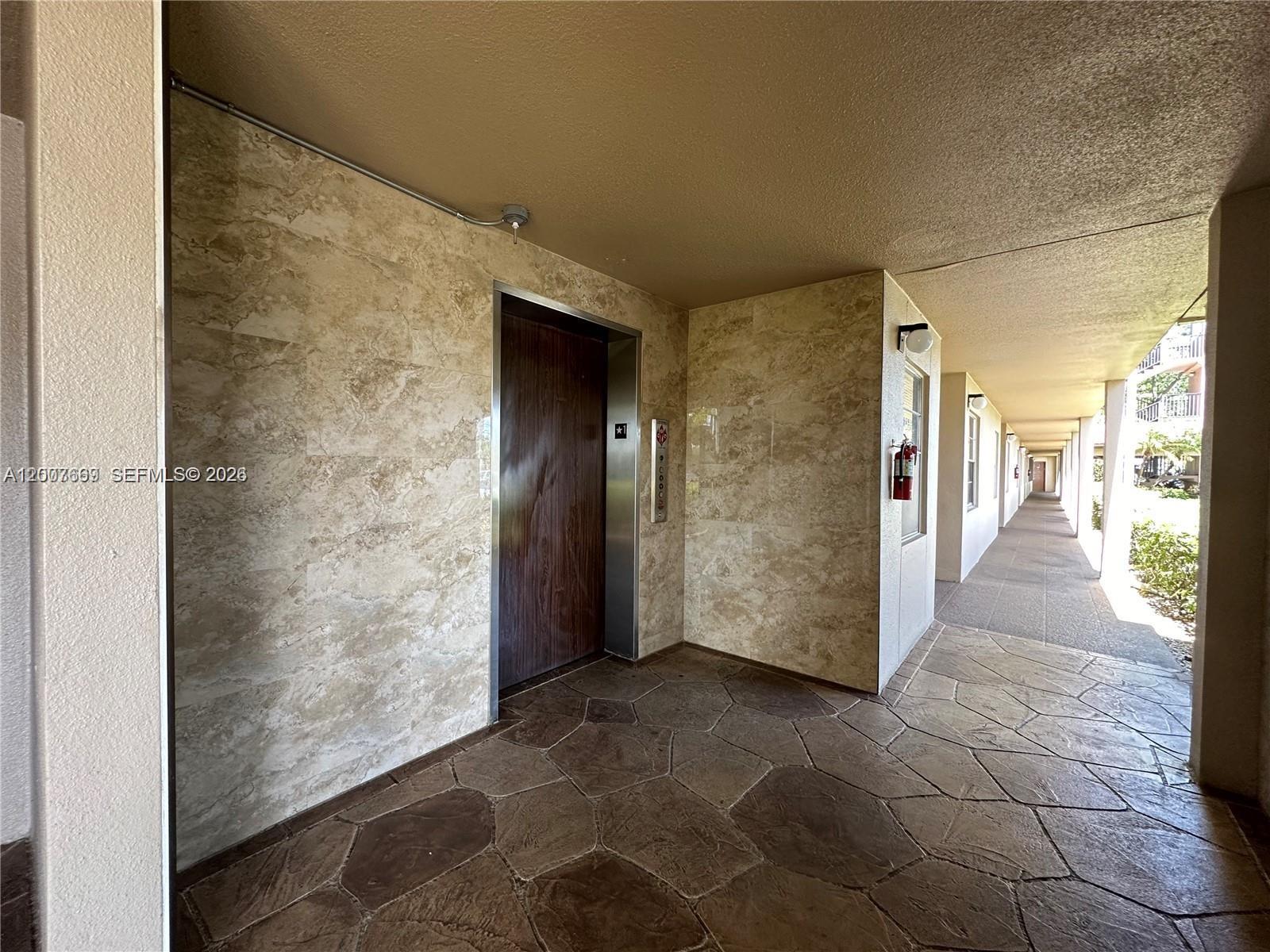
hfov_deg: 102.1
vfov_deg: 85.7
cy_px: 476
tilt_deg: -1.1
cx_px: 635
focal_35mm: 14
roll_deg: -1.1
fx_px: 514
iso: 200
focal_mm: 2.22
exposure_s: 1/99
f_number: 2.2
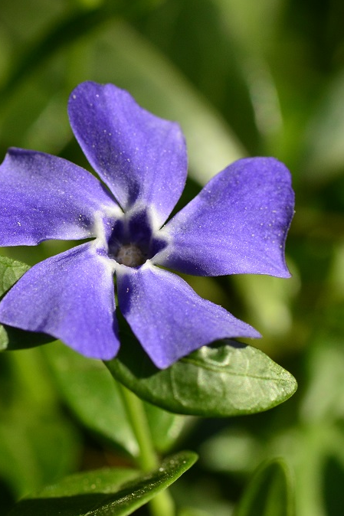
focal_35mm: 239
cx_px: 283
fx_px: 3424
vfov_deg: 8.6
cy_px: 257
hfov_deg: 5.7
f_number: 8
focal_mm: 105
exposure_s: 1/640
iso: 900
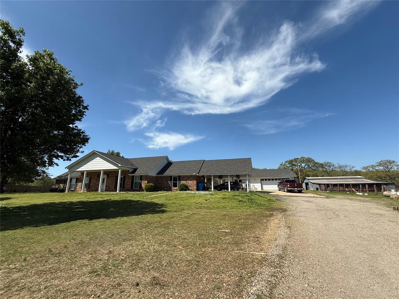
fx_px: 161
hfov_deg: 102.1
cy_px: 150
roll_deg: +0.2
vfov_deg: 85.7
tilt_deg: +15.0
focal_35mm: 14
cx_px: 200
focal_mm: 2.22
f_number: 2.2
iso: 50
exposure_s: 1/2717
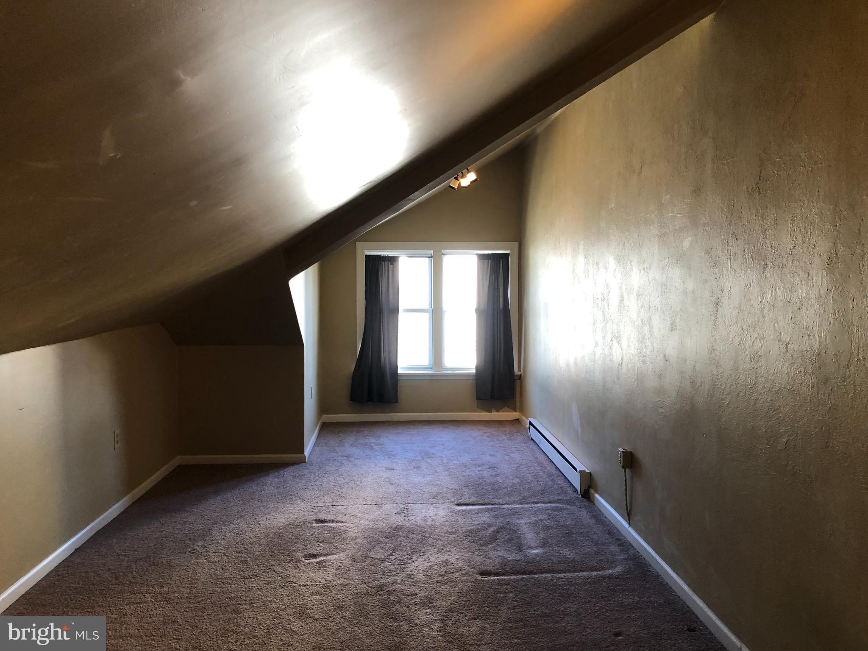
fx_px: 702
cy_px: 326
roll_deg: -0.9
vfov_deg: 49.7
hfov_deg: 63.4
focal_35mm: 28
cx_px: 434
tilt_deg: -3.7
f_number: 1.8
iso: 40
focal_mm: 3.99
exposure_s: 1/30
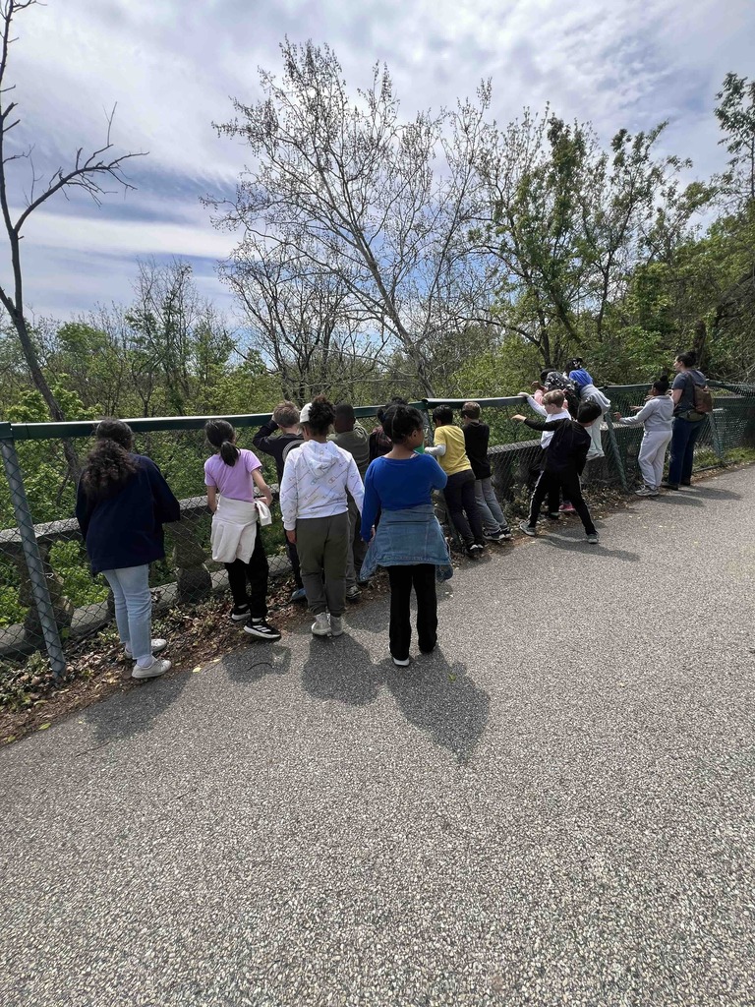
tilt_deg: -12.1
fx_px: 378
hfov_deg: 89.9
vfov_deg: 106.2
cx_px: 378
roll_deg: +2.4
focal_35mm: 13
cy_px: 504
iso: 32
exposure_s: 1/821
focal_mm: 1.57
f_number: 1.8
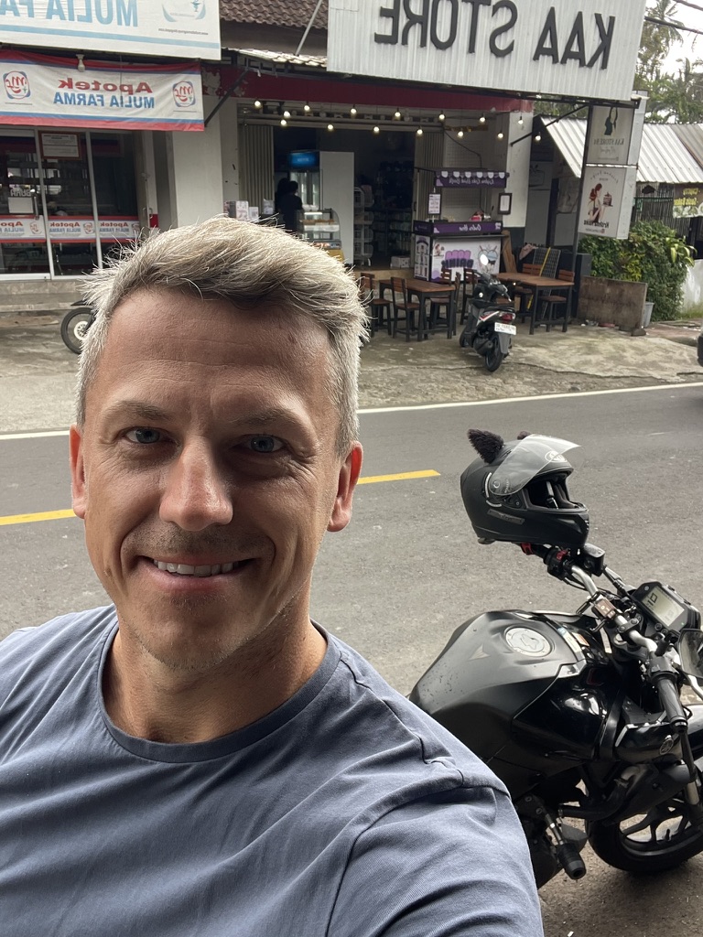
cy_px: 468
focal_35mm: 30
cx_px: 352
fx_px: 812
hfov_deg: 46.8
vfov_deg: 60.0
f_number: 2.2
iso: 40
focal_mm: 2.71
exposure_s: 1/121
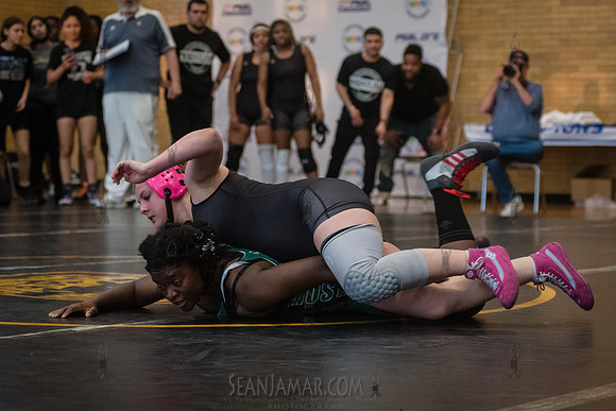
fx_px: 1675
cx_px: 298
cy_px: 196
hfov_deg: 20.8
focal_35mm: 98
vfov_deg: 14.0
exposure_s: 1/400
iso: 5000
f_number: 3.5
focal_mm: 80
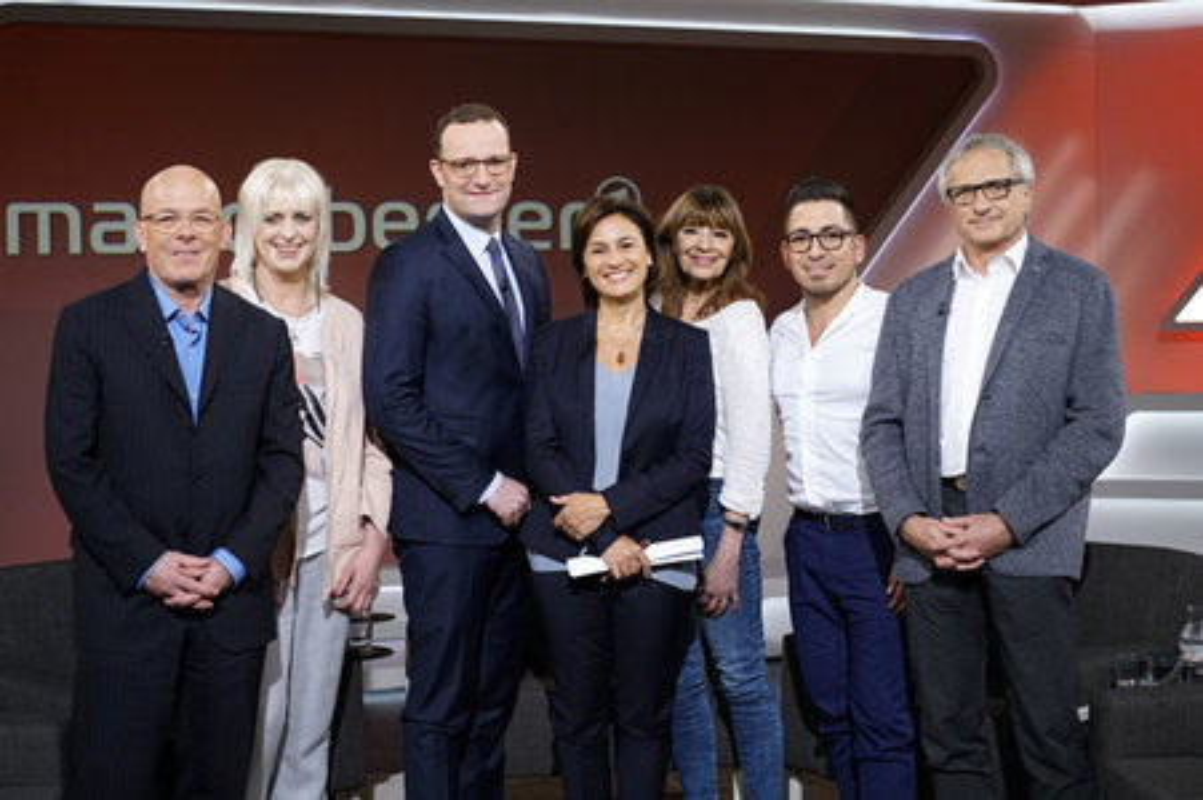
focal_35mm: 50
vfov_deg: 27.0
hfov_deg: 39.6
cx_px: 602
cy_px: 400
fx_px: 1670
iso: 1600
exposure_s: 1/100
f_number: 6.3
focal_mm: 50
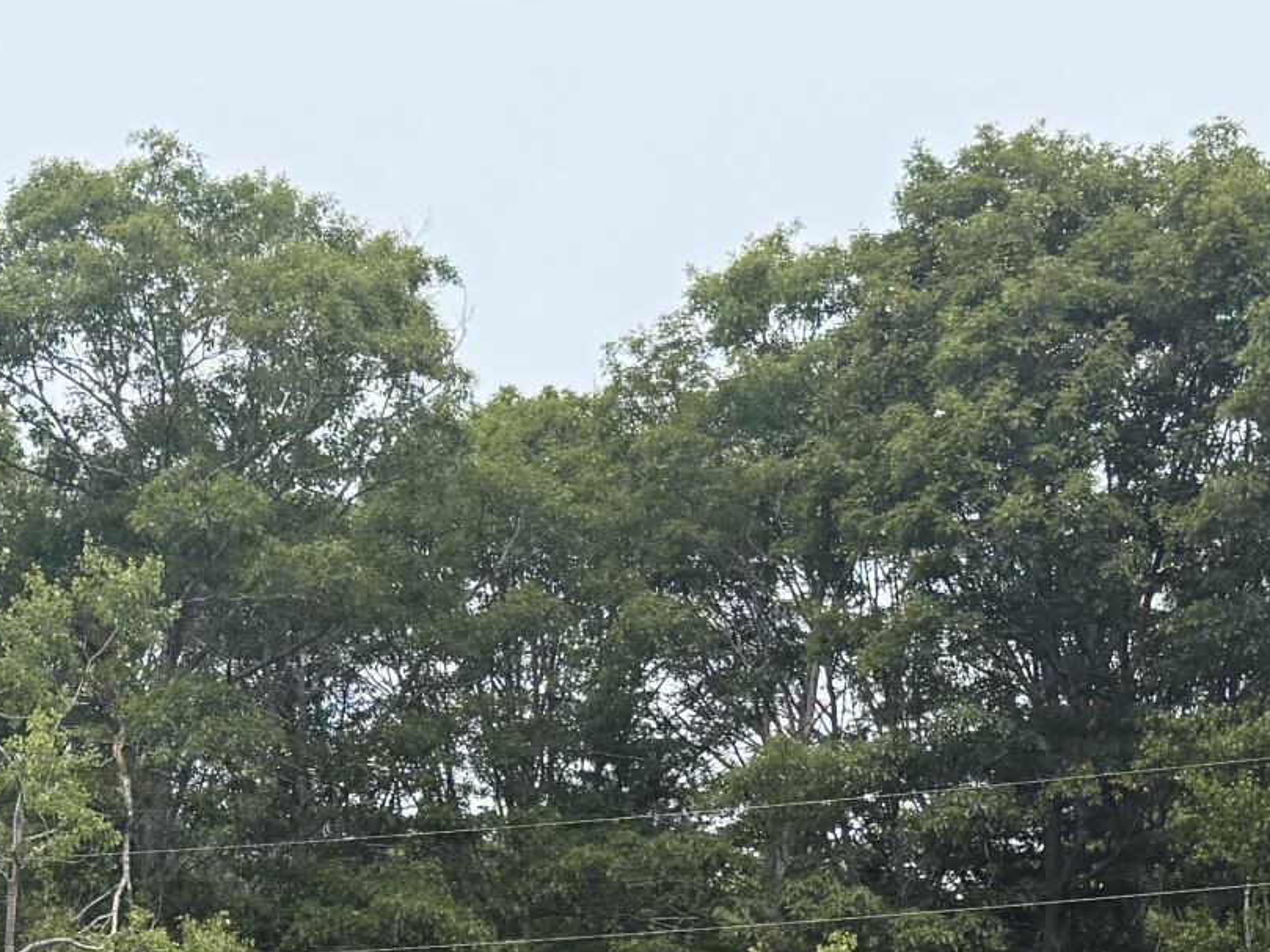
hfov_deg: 22.0
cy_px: 1454
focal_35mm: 89
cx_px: 524
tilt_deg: +0.4
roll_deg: -1.2
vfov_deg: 15.3
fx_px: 3266
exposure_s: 1/3145
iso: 100
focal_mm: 6.76
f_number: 1.78
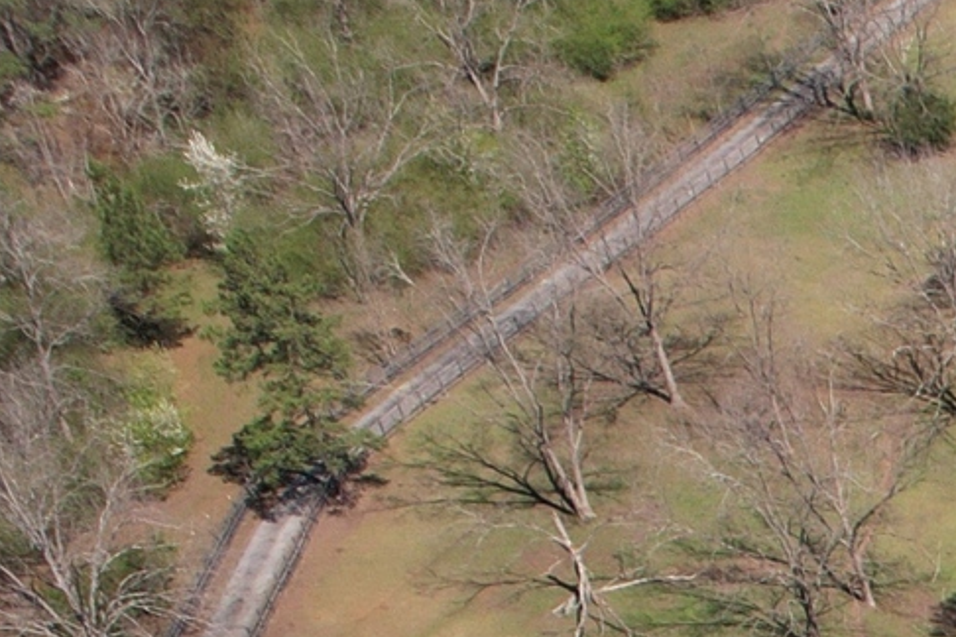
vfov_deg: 8.6
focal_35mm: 139
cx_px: 2516
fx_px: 3691
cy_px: 1773
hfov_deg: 11.4
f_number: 2.8
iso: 100
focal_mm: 8.38
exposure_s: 1/20
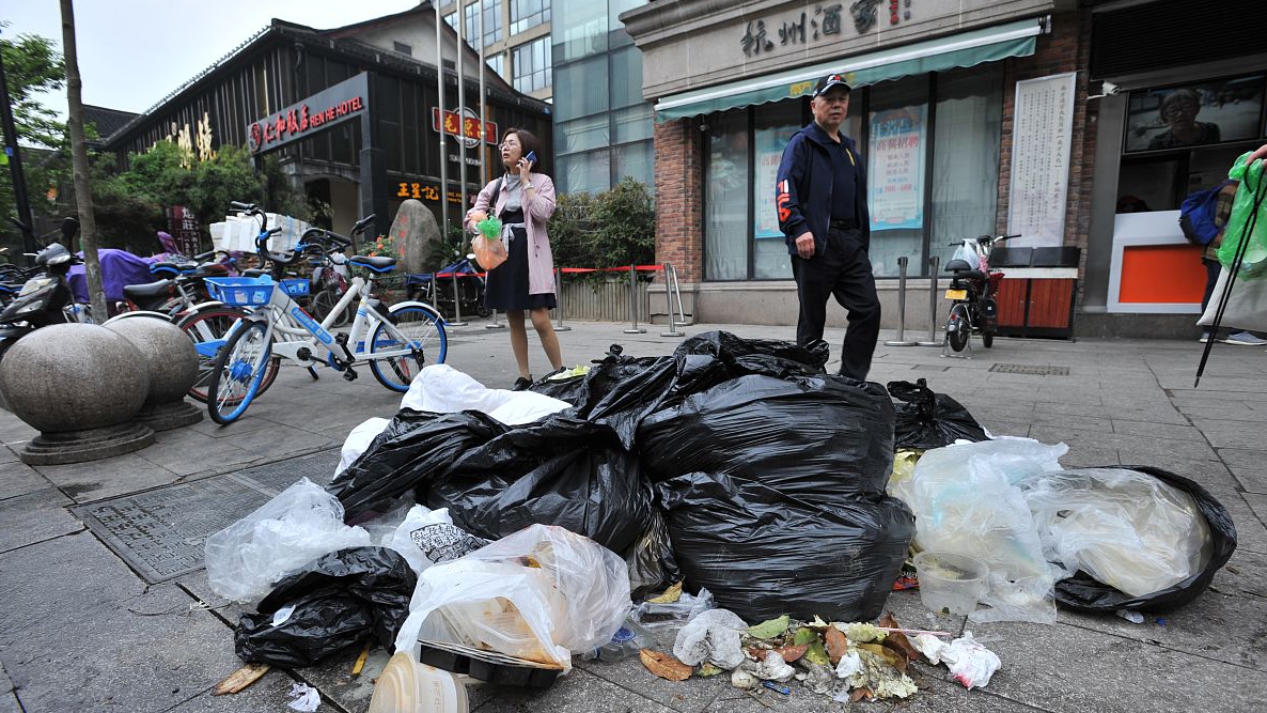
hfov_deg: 92.7
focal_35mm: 18
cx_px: 636
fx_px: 605
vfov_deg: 60.9
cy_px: 387
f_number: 6.3
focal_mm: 17
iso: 200
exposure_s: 1/160
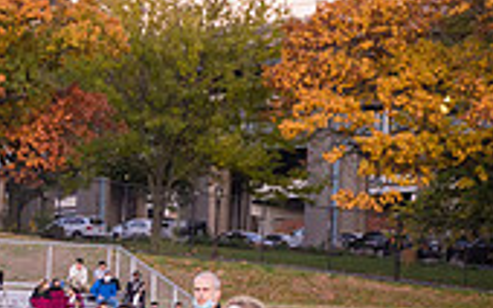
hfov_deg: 8.4
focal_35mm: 244
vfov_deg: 5.3
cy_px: 510
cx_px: -304
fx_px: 3276
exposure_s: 1/320
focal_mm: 70
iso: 2000
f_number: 5
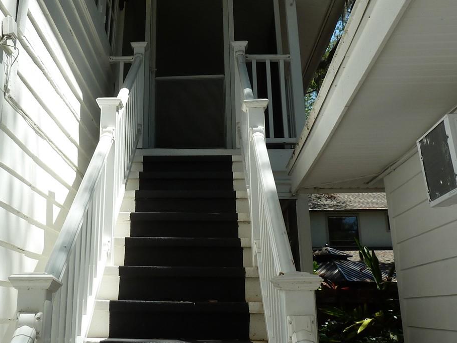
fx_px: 581
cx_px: 168
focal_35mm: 44
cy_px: 93
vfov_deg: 32.4
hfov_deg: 42.6
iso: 80
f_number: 4
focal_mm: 4.1
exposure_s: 1/400
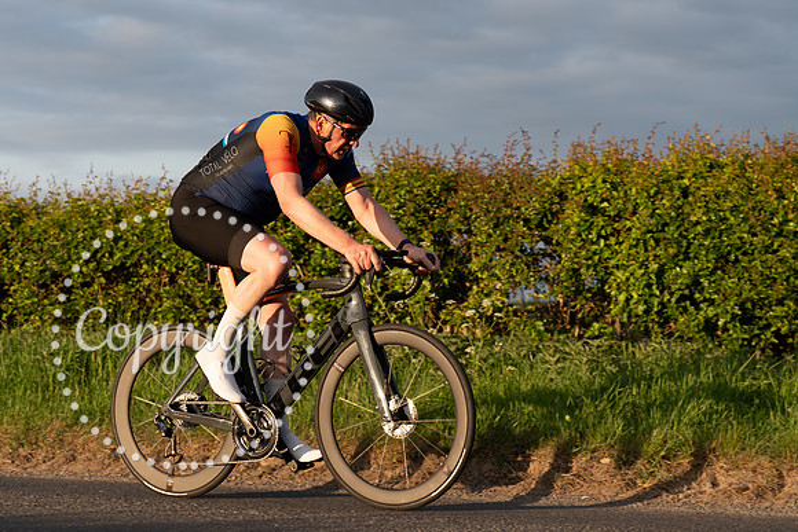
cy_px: 207
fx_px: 2017
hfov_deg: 22.3
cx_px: 287
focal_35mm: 91
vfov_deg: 15.0
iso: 250
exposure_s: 1/1000
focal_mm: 70
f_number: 4
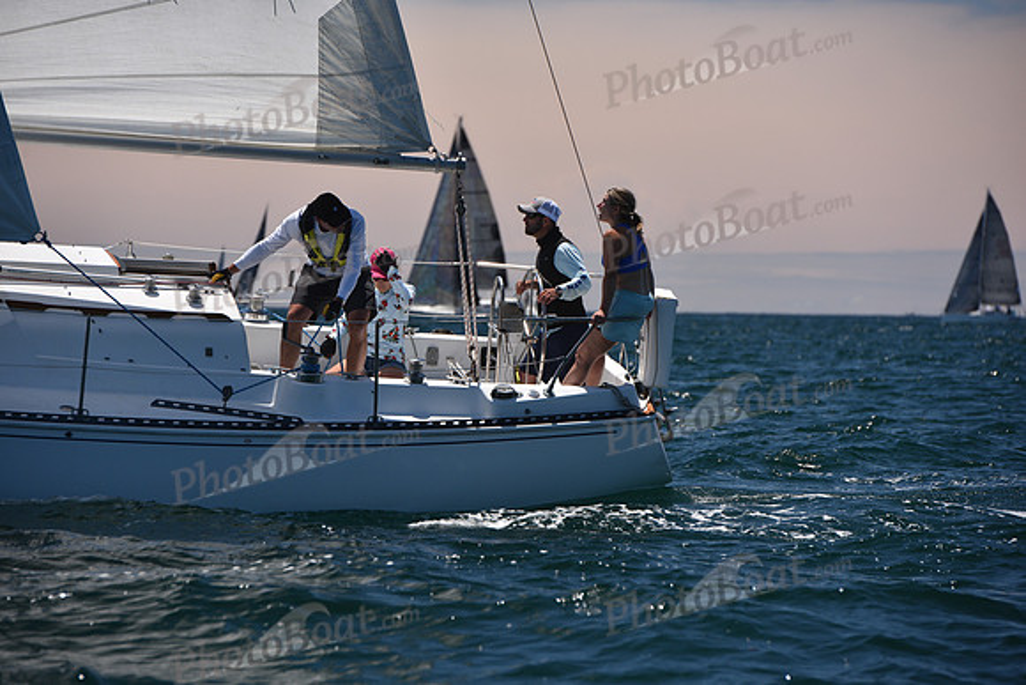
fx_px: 5701
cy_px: 342
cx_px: 513
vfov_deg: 6.9
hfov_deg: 10.3
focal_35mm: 200
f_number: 7.1
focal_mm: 200
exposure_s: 1/800
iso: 250
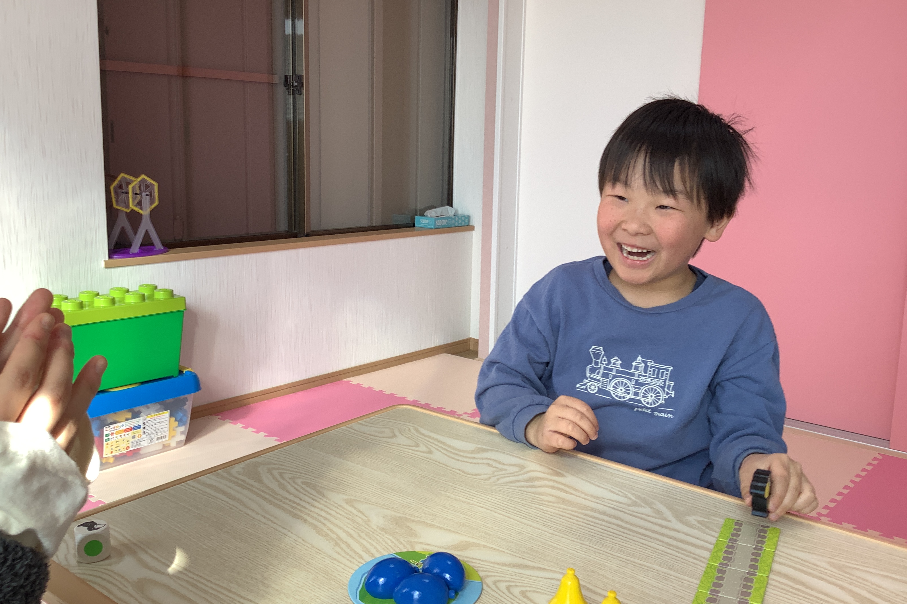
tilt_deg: -8.9
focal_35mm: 33
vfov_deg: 40.0
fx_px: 831
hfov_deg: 57.2
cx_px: 458
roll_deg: -1.5
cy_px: 282
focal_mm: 3.3
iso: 25
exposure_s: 1/124
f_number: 2.4
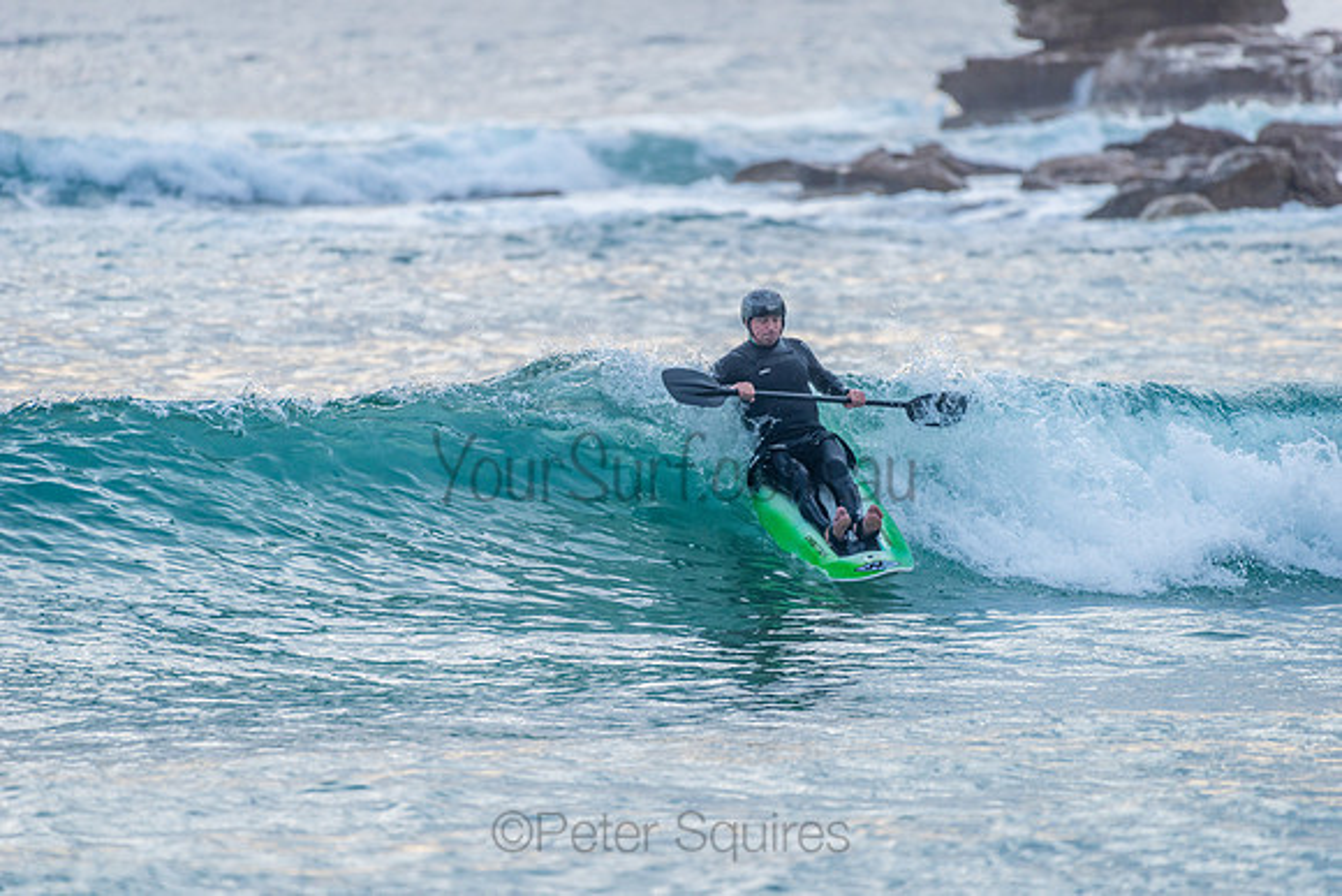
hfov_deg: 4.1
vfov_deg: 2.8
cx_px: 671
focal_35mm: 500
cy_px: 448
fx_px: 18642
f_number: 5.6
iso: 250
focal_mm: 500
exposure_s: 1/800
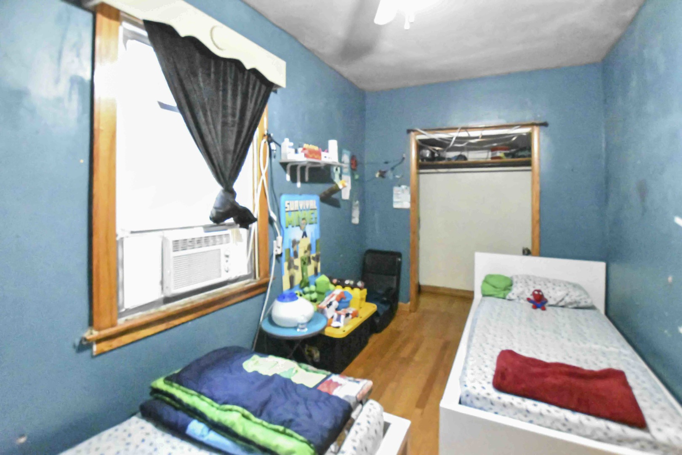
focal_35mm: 15
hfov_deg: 100.4
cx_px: 341
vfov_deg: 77.3
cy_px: 228
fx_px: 284
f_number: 3.5
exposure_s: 1/250
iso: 25600
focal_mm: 10
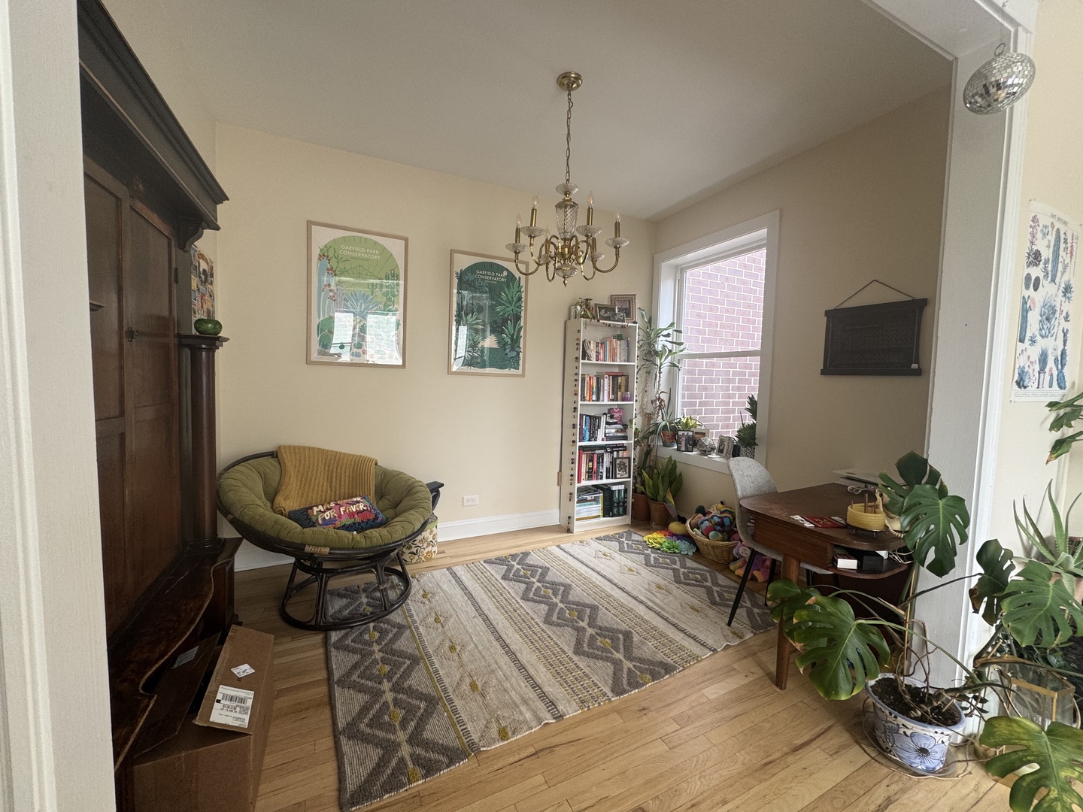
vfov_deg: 85.7
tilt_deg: -3.8
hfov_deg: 102.1
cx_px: 542
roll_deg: -0.5
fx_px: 438
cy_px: 406
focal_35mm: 14
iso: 80
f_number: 2.2
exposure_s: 1/99
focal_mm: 2.22
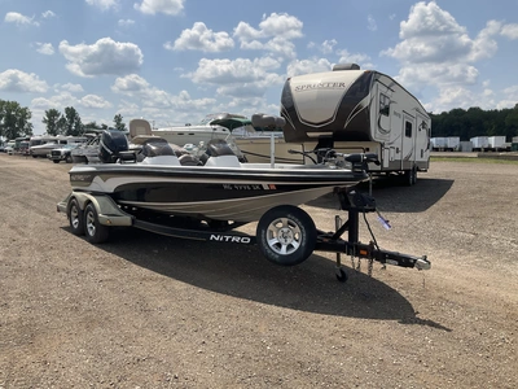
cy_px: 194
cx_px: 259
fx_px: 434
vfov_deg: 48.2
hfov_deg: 61.7
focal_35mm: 29
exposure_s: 1/2427
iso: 25
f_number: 1.8
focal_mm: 3
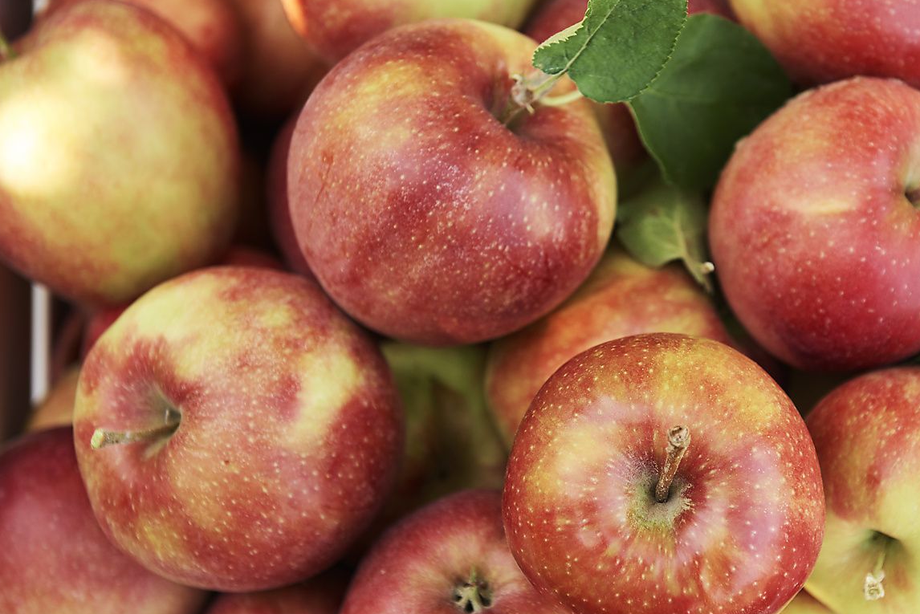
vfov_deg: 13.3
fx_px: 2633
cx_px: 662
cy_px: 348
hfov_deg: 19.7
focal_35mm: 103
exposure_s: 1/125
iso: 100
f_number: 3.5
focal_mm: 62
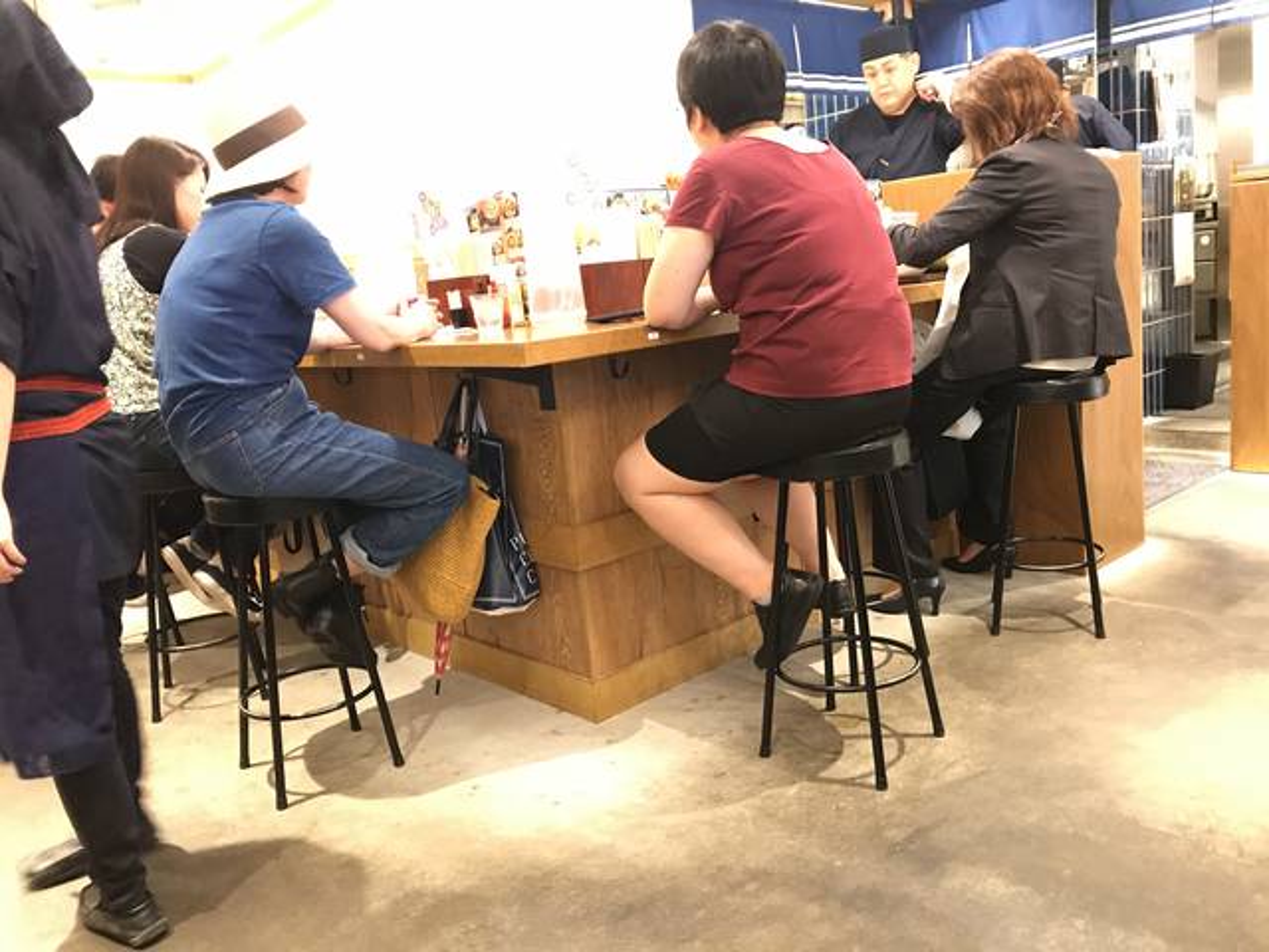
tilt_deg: -10.5
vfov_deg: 49.7
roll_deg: +6.7
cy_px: 476
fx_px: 1026
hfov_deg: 63.4
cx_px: 634
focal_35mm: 28
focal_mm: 3.99
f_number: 1.8
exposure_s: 1/6
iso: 80
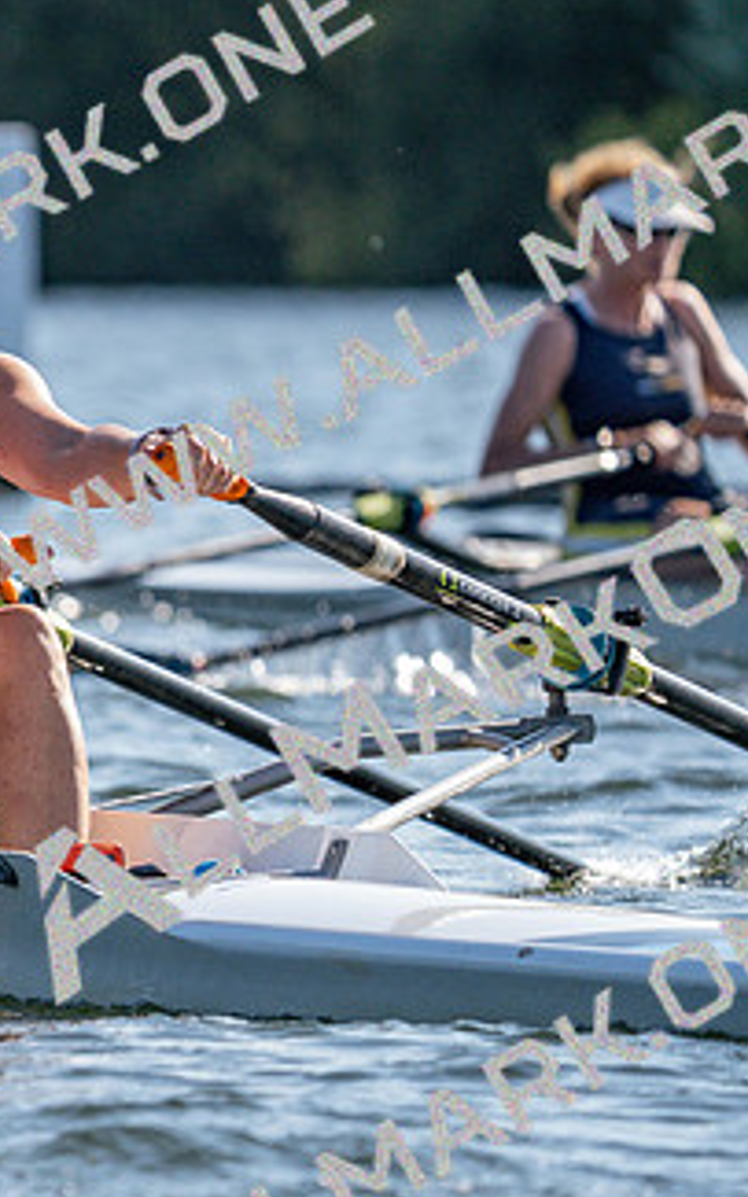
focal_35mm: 579
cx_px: -280
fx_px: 18893
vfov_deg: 3.6
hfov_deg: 2.3
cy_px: 654
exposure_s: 1/1600
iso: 320
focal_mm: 318
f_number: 6.3
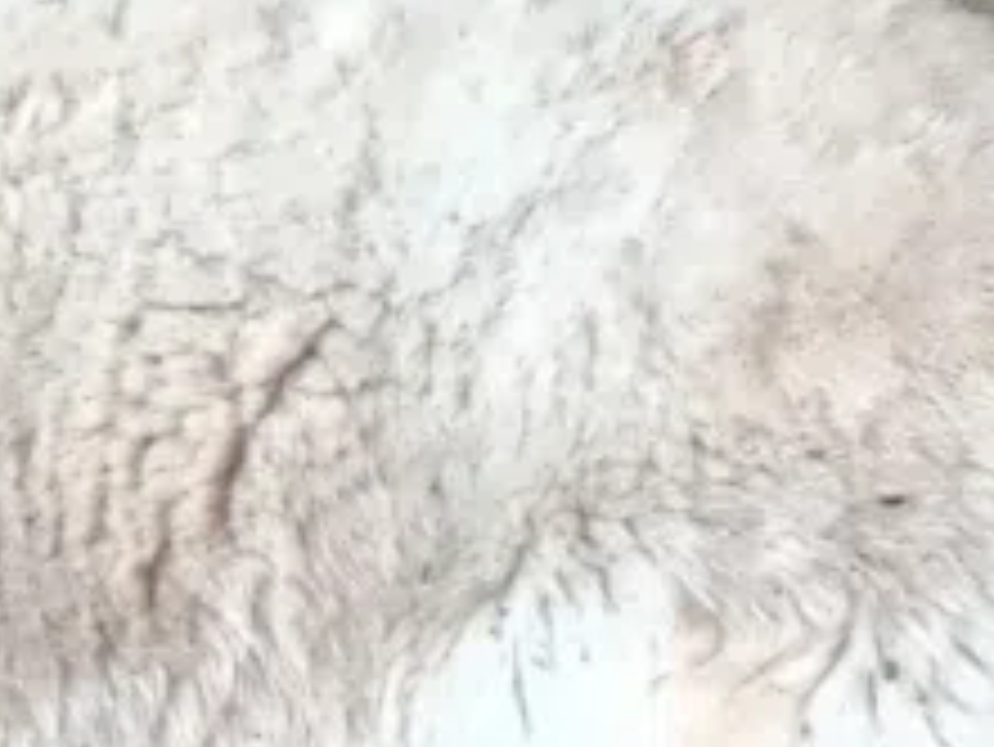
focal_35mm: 200
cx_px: -441
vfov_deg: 7.4
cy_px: 860
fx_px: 5746
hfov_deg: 9.6
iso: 266
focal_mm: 4.05
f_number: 1.8
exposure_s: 1/100
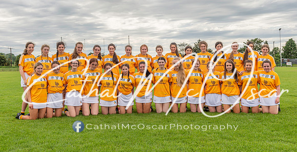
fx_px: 346
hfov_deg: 46.5
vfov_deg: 24.7
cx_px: 142
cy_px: 70
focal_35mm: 45
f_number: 8
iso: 100
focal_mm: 38
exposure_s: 1/100
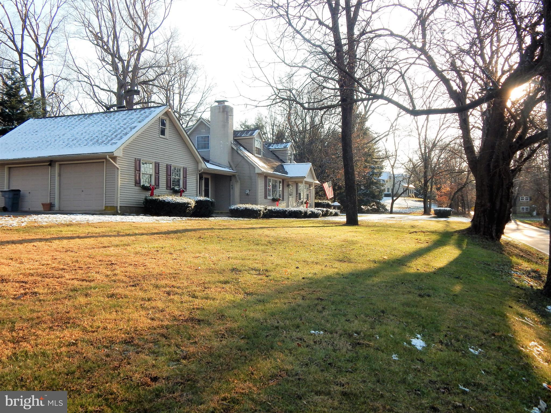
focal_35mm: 31
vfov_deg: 45.4
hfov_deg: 58.4
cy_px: 206
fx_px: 493
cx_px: 276
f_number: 3.2
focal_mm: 5.6
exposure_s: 1/400
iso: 125
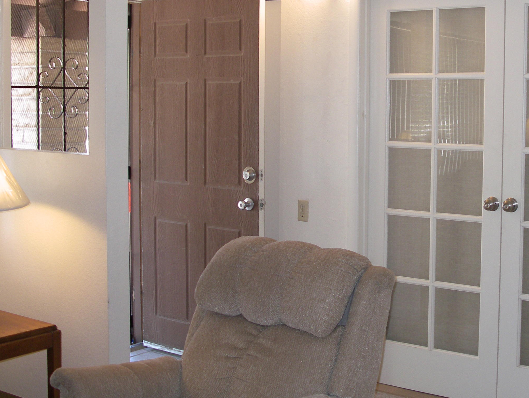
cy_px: 146
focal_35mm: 55
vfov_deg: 26.5
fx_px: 841
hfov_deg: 34.6
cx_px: 358
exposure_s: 1/40
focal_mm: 7.8
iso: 200
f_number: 2.8
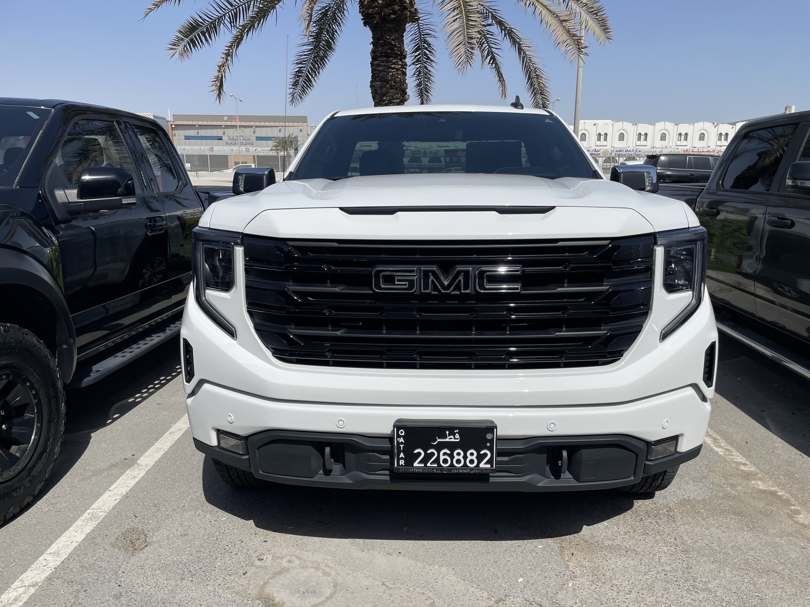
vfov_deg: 53.1
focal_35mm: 26
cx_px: 405
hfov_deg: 67.3
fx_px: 608
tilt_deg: -12.2
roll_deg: -0.6
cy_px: 304
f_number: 1.6
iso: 32
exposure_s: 1/6897
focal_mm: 4.2
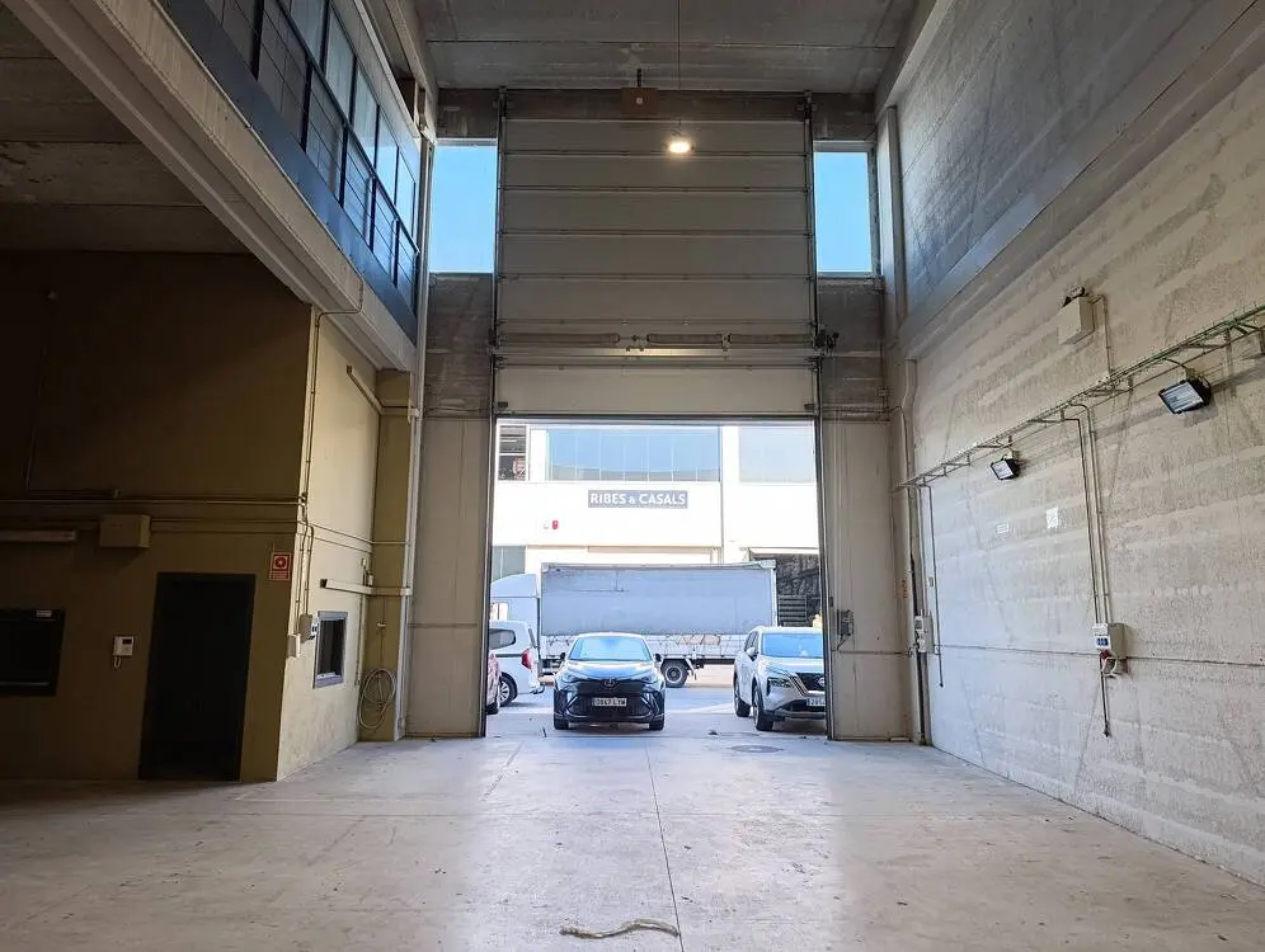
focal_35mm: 23
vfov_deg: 59.0
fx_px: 842
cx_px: 632
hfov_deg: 73.8
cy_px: 476
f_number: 1.7
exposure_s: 1/100
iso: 200
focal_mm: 6.11
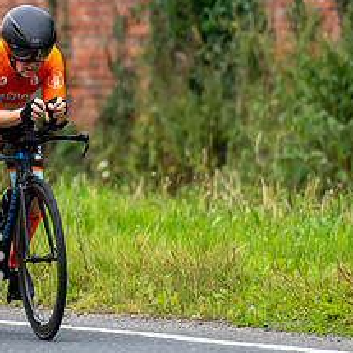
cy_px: 126
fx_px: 7338
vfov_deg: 2.8
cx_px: -20
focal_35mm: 636
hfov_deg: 2.8
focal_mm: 197
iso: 800
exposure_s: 1/800
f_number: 2.8
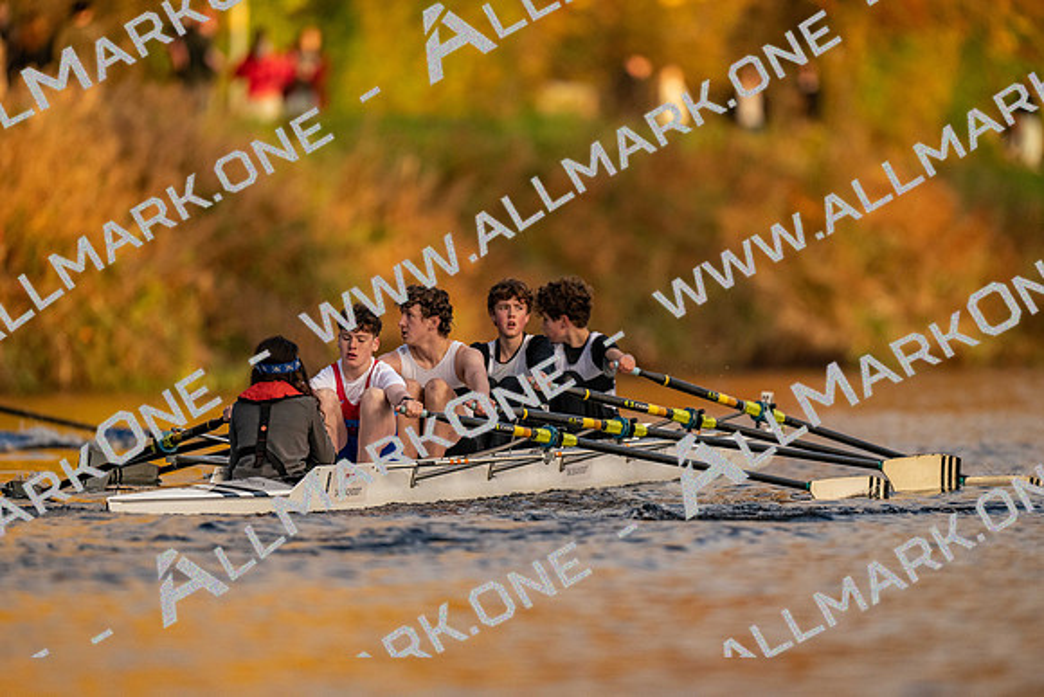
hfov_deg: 3.4
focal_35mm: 600
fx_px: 17403
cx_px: 522
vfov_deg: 2.3
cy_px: 348
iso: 2000
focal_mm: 600
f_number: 4
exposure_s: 1/2500
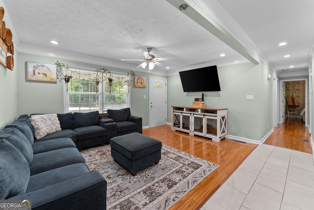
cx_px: 157
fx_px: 122
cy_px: 105
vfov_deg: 81.3
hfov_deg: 104.2
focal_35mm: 14
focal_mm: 14
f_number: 7.1
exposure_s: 1/13
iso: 800
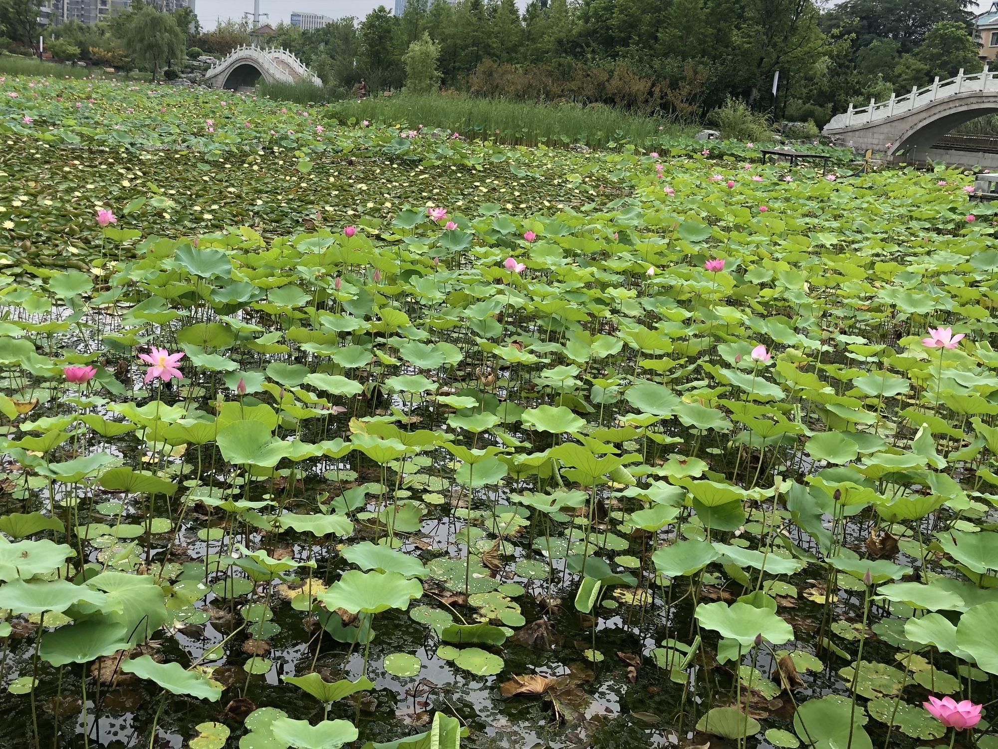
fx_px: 807
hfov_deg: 63.4
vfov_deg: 49.7
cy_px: 374
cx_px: 499
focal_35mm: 28
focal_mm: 4
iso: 20
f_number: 1.8
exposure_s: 1/1372
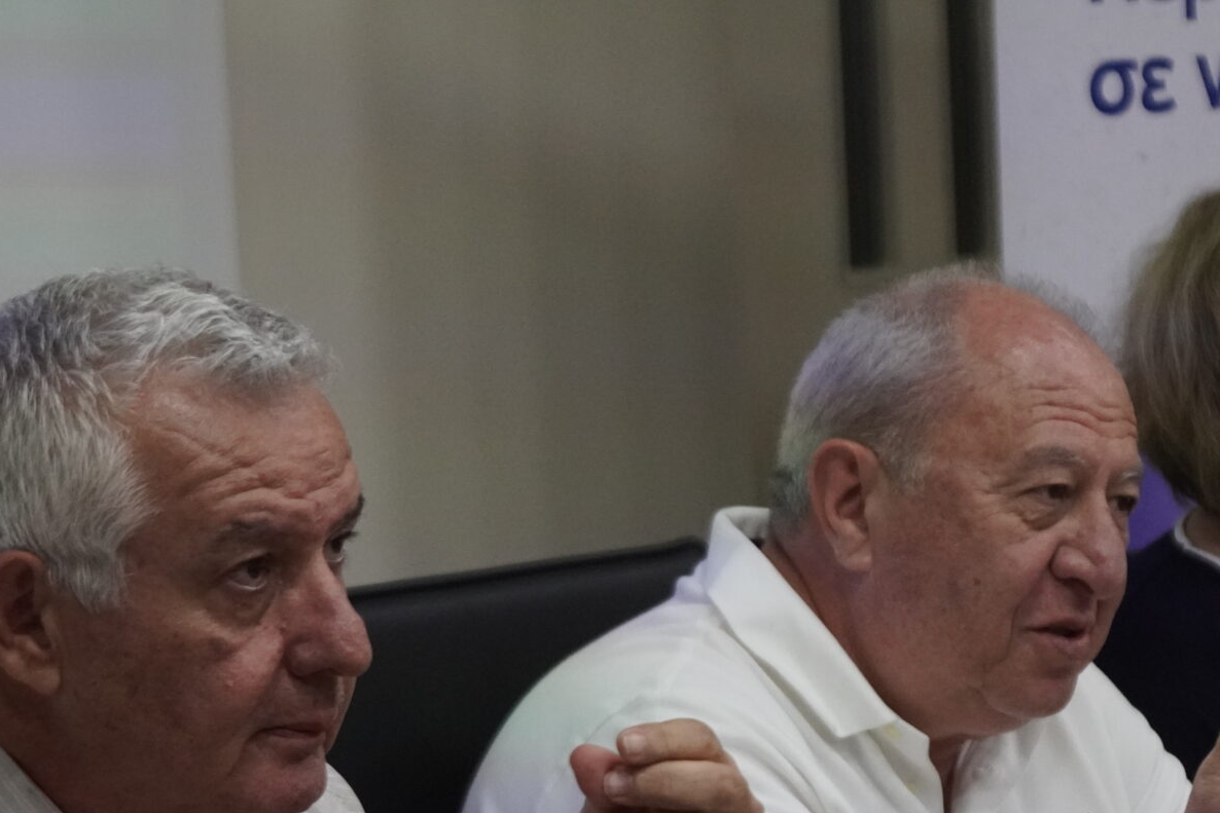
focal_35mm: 170
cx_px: 759
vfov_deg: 8.1
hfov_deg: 12.1
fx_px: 5761
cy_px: 641
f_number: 4
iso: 3200
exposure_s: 1/320
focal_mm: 70
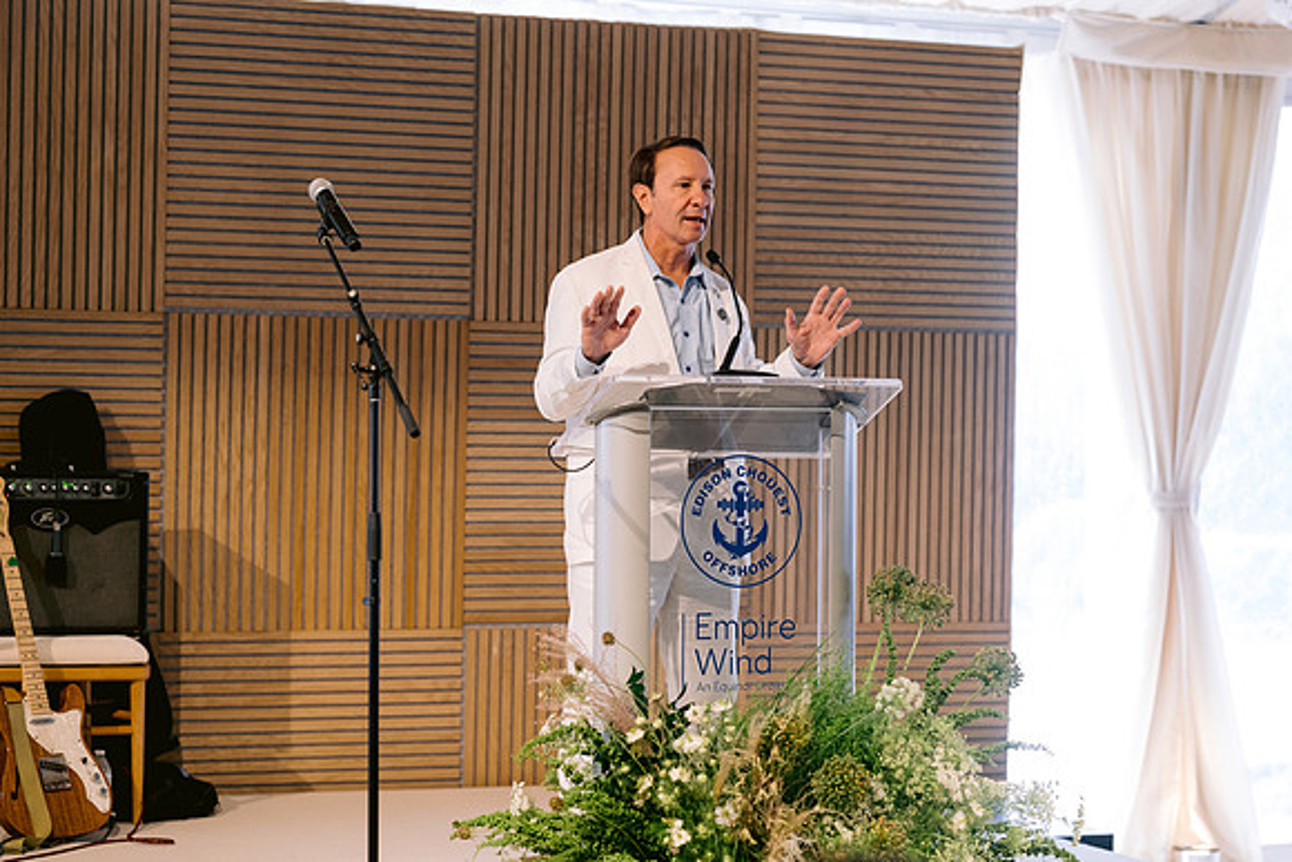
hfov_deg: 23.9
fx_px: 3051
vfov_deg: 16.1
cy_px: 431
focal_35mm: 85
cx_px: 646
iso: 800
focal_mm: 85
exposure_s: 1/160
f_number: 2.8
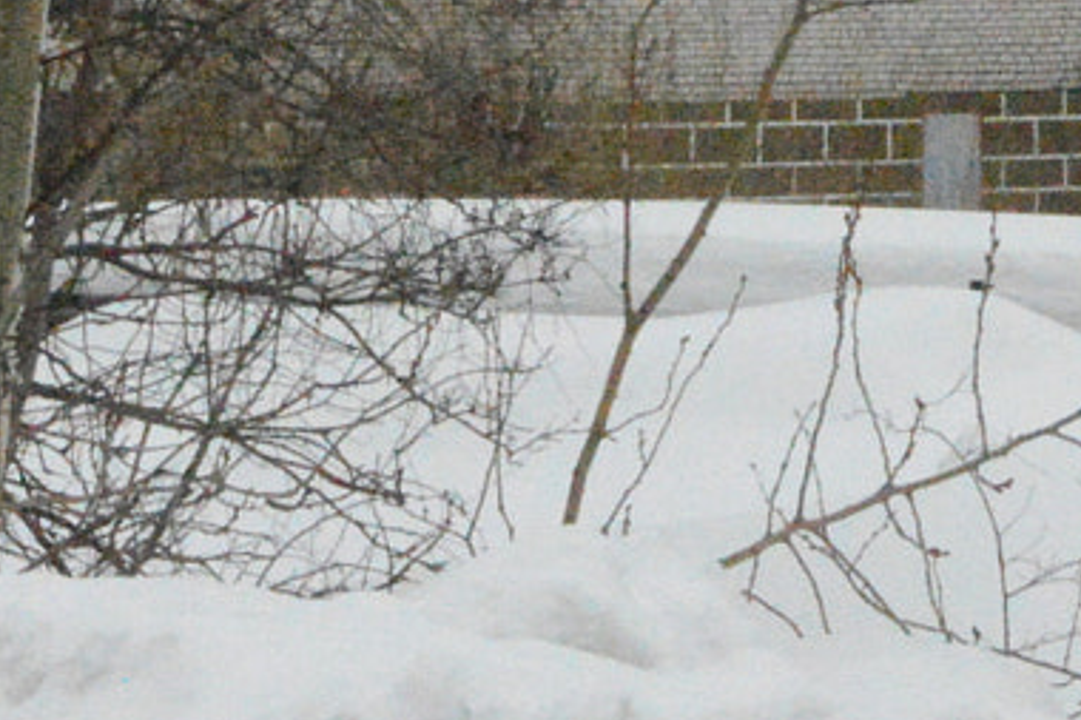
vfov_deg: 4.9
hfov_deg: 7.4
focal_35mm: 278
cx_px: 430
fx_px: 8344
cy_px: -729
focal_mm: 44
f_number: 22
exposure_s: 1/4000
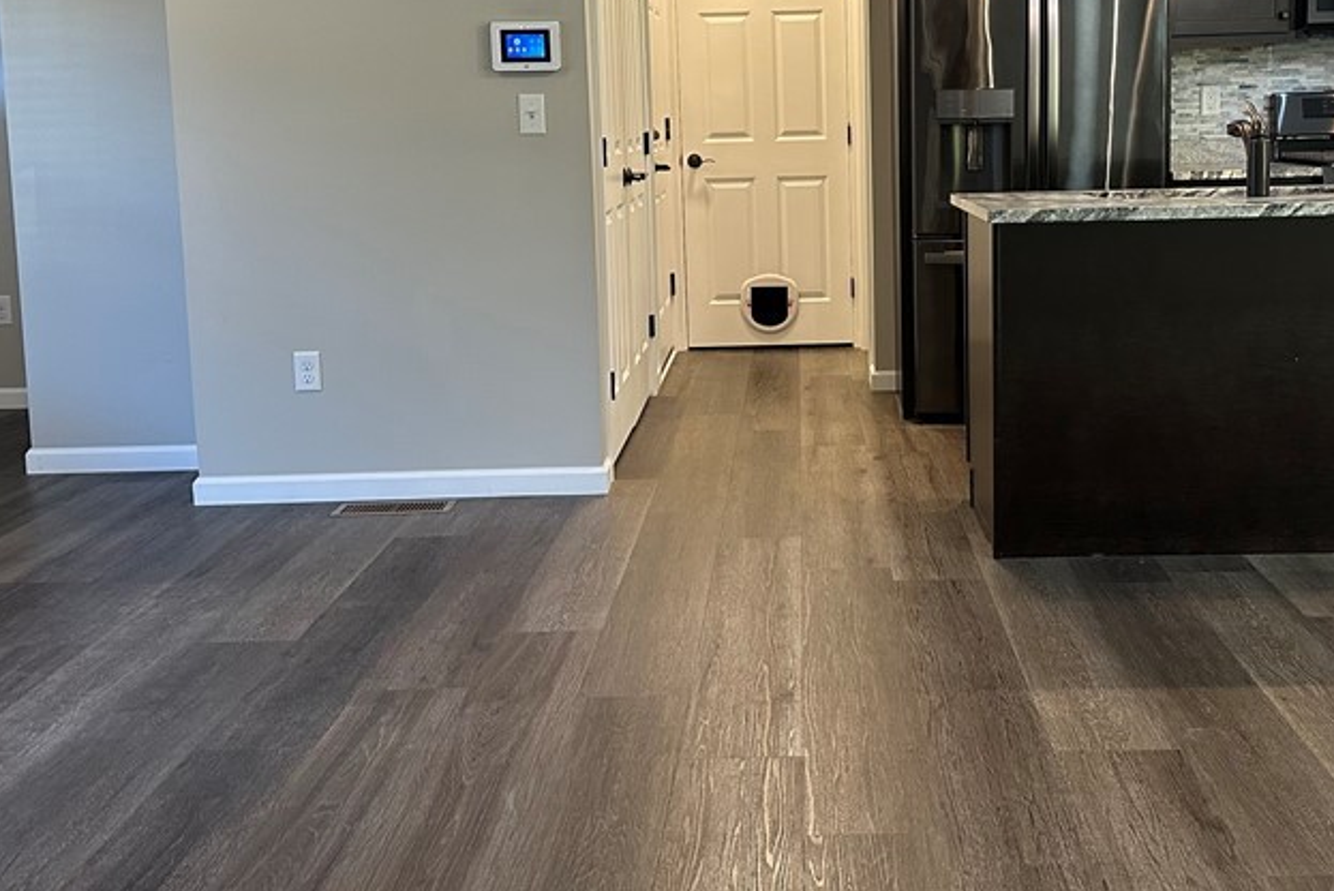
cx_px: 805
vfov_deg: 32.3
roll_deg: +0.9
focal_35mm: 41
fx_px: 1520
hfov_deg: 47.1
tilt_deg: -6.0
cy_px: 278
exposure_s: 1/60
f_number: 1.78
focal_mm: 6.86
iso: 250
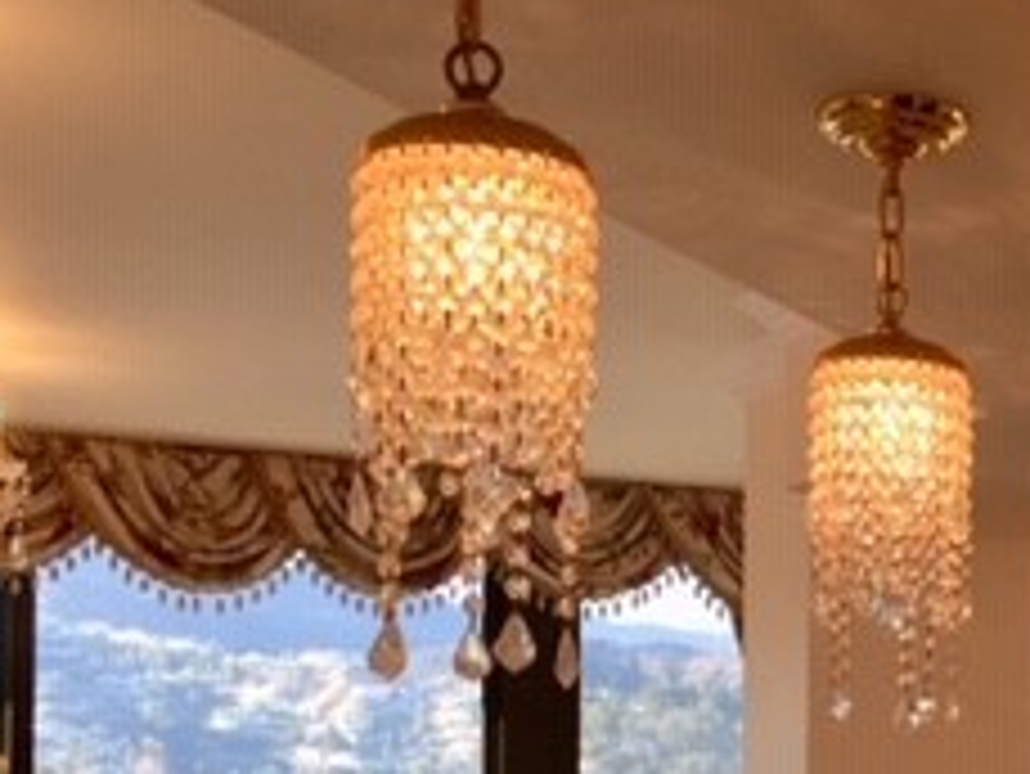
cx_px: 1232
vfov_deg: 17.7
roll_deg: -0.7
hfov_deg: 22.3
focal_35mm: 81
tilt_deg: +1.5
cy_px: 814
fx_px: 2411
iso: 40
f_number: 2.2
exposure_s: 1/120
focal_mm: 4.15
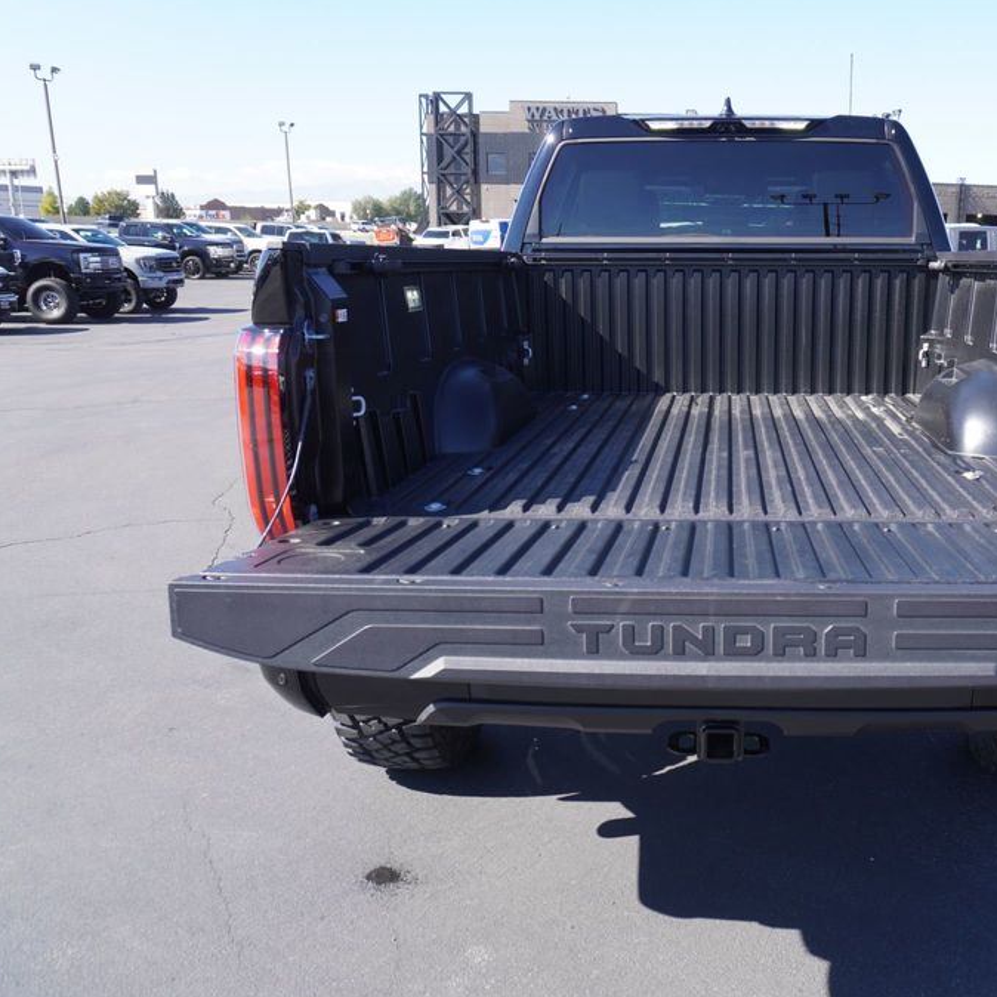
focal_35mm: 31
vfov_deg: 52.5
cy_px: 498
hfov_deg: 51.2
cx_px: 697
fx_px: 1010
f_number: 5.6
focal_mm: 16
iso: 100
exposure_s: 1/125
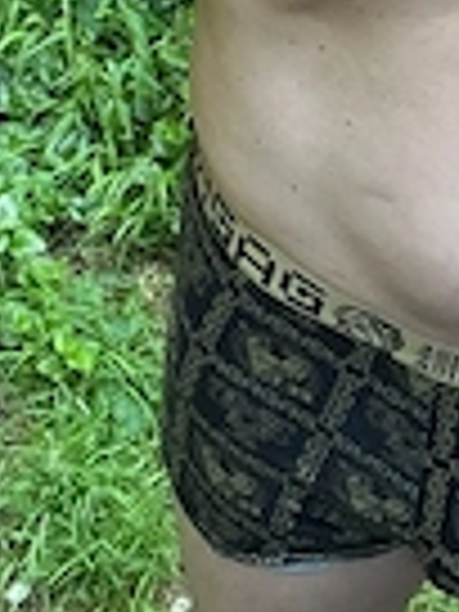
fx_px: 1556
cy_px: -180
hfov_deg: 16.7
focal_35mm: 88
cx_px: 324
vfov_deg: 20.4
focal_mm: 2.71
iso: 100
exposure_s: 1/66
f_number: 2.2
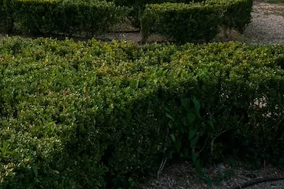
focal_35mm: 78
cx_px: -31
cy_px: -110
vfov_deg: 15.8
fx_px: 615
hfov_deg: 24.3
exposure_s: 1/250
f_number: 5.6
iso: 200
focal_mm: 16
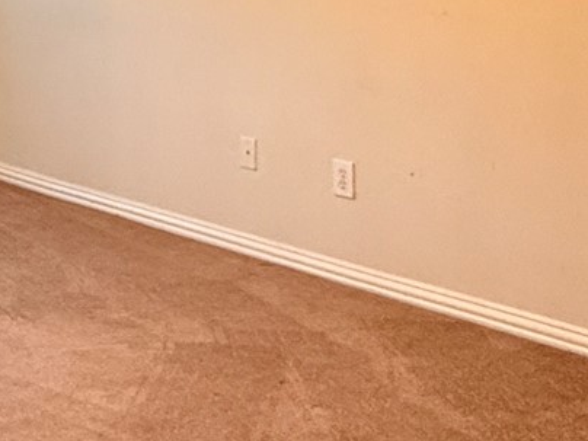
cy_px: -71
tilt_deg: -2.0
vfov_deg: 19.6
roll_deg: +0.8
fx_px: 1206
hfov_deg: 25.2
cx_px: -74
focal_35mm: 71
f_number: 2.2
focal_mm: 2.22
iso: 500
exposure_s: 1/60
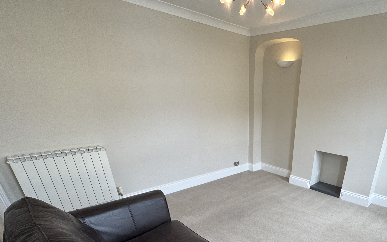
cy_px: 204
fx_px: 222
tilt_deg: -26.7
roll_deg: -1.7
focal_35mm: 21
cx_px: 263
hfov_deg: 79.1
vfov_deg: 52.3
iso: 64
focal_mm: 2.22
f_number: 2.2
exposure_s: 1/100
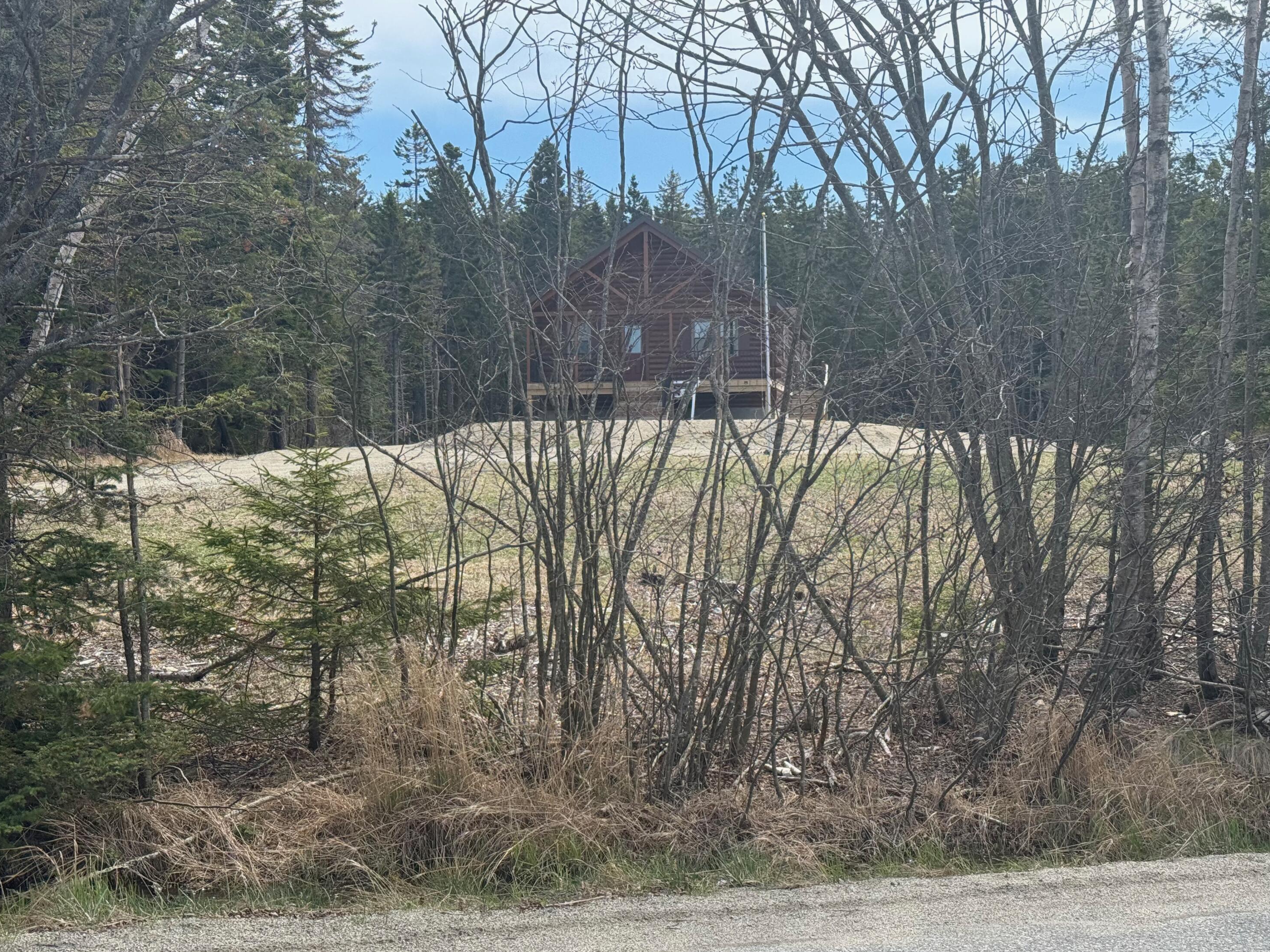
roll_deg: +0.6
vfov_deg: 29.7
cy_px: 483
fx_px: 1798
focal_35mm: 49
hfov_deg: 38.9
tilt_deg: -0.5
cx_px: 632
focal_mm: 6.76
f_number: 1.78
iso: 80
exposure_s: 1/2762
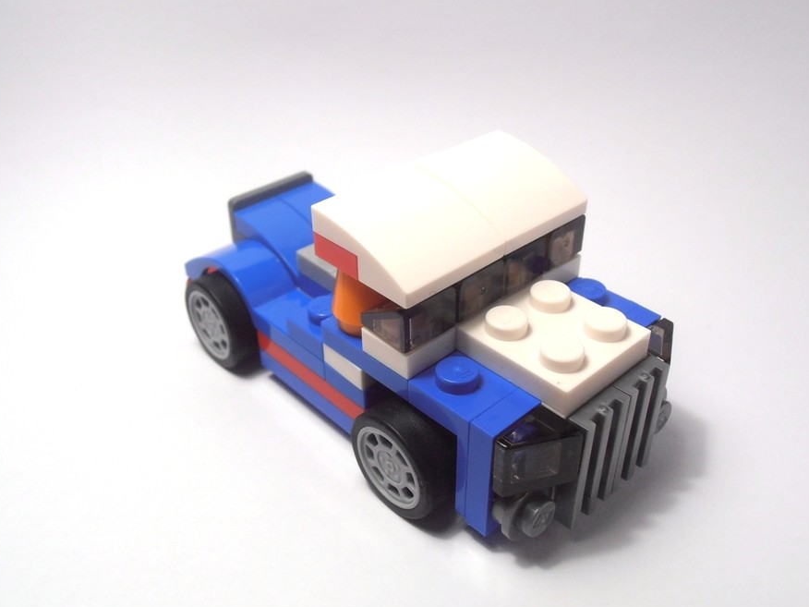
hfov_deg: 49.0
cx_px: 402
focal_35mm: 38
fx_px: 888
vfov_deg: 37.7
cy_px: 311
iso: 80
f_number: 3.9
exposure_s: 1/100
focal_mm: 6.61
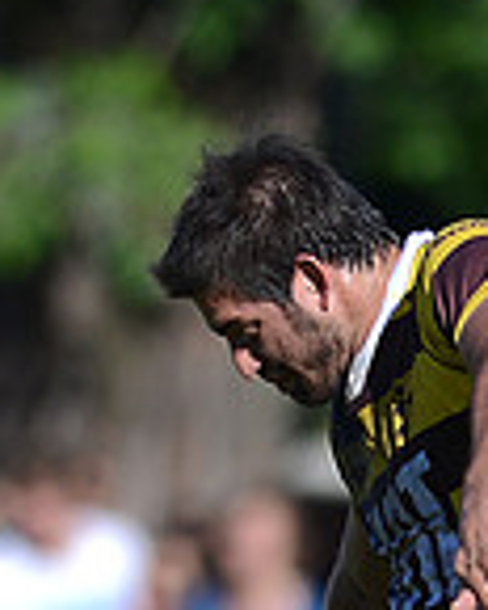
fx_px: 28507
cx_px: 135
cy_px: 785
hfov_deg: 1.0
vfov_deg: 1.2
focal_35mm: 1579
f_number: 4
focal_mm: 420
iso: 200
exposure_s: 1/2000
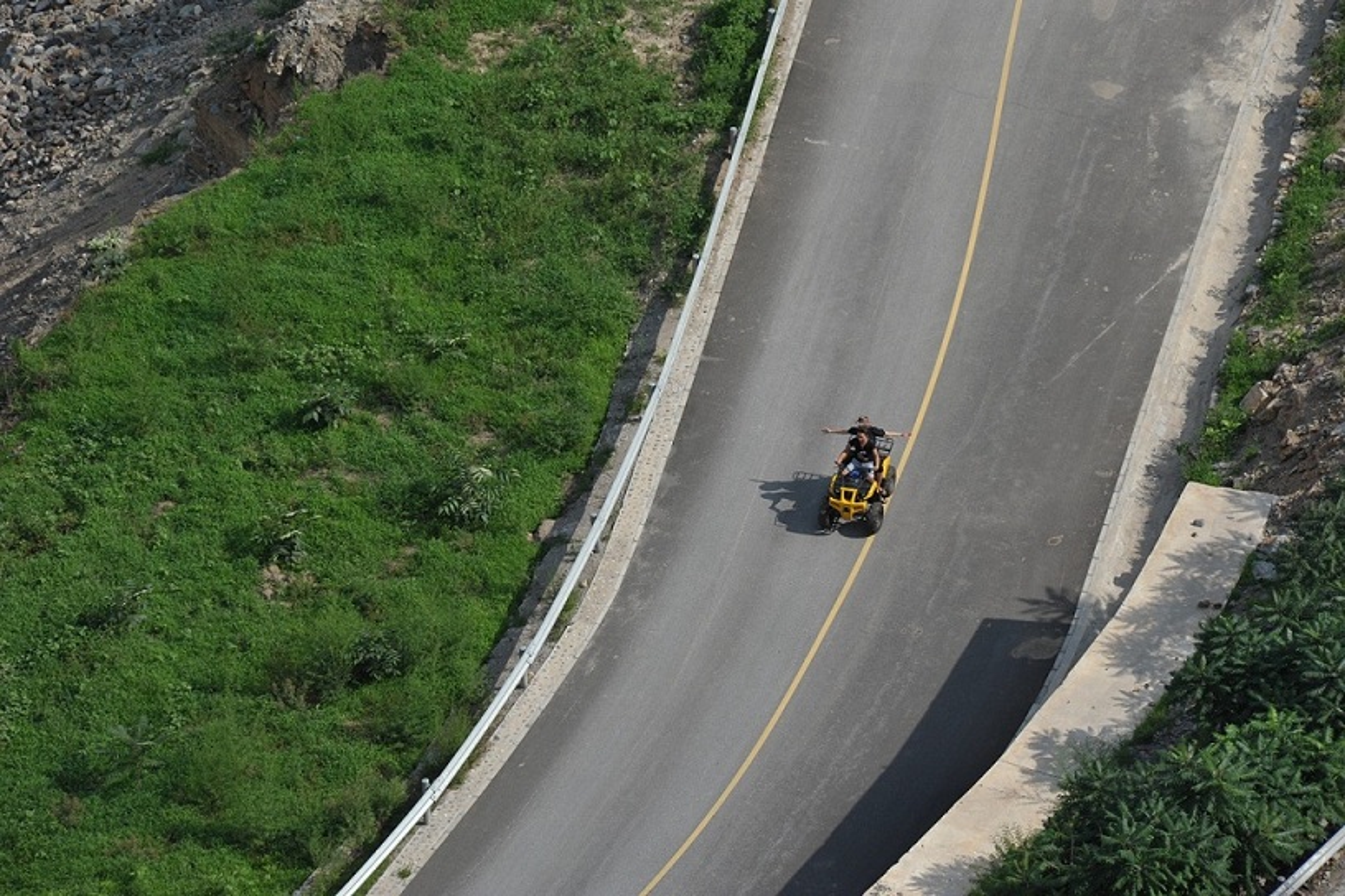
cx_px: 672
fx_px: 11207
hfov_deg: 6.9
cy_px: 448
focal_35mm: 300
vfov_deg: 4.6
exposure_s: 1/500
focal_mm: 300
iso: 500
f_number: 11
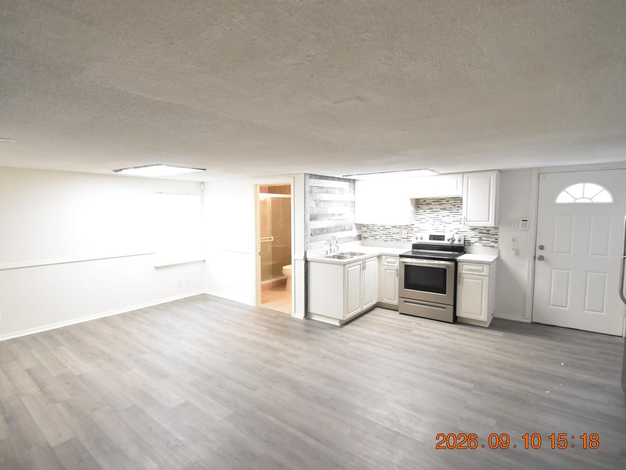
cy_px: 232
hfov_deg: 91.0
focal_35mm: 17
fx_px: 307
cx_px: 300
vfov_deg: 74.7
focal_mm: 10
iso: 1600
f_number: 3.5
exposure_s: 1/60
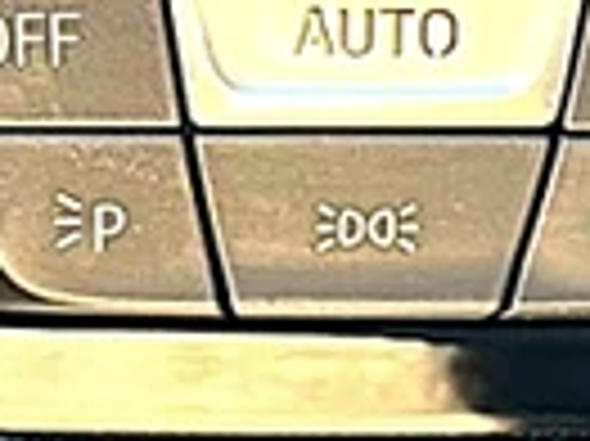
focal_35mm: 187
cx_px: 482
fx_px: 3184
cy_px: 119
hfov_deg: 10.5
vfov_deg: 7.9
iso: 125
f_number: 1.78
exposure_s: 1/105
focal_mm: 6.86
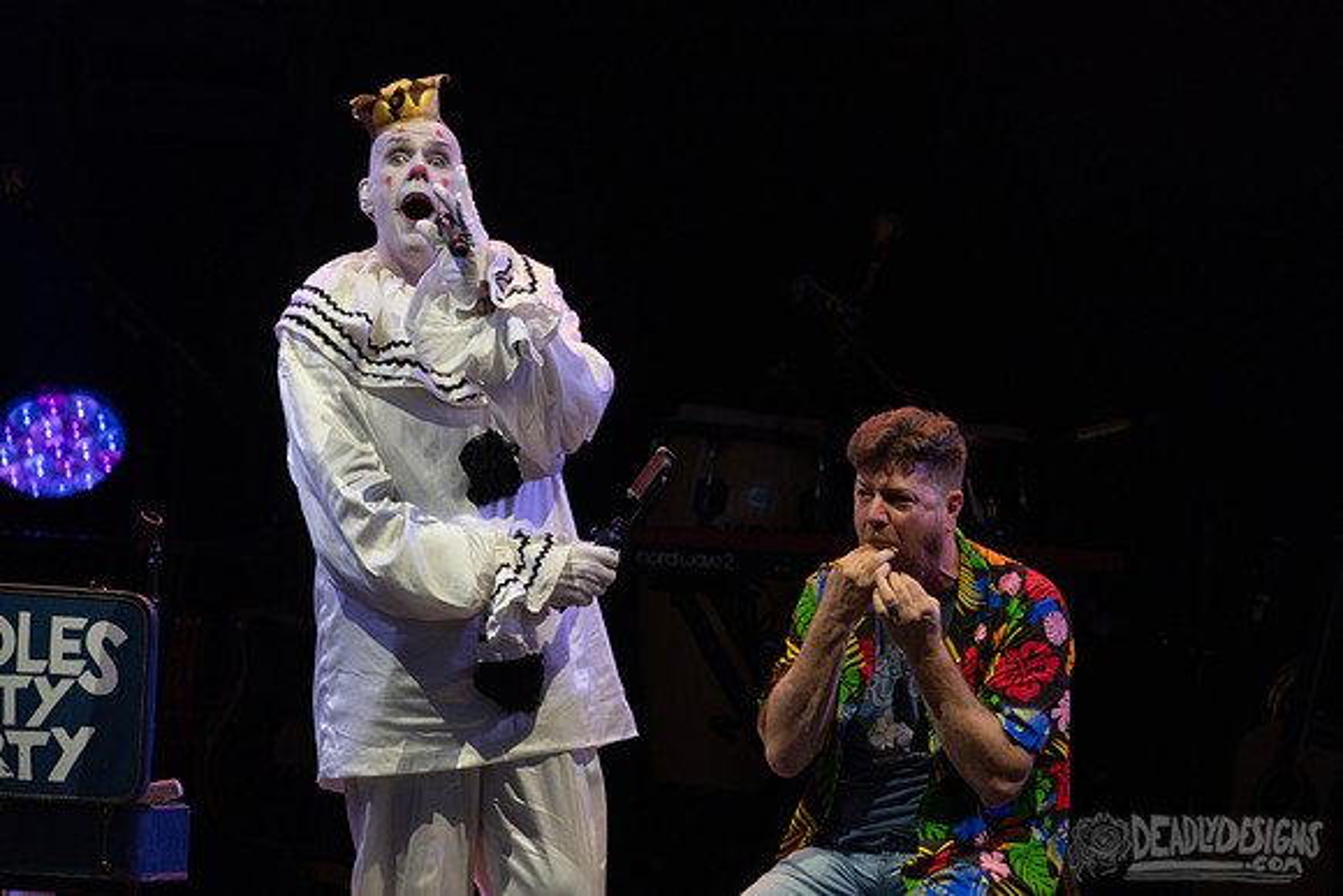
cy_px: 424
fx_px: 26695
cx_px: 768
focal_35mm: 715
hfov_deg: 2.9
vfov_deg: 1.9
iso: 1000
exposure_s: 1/500
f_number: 6.3
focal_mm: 600
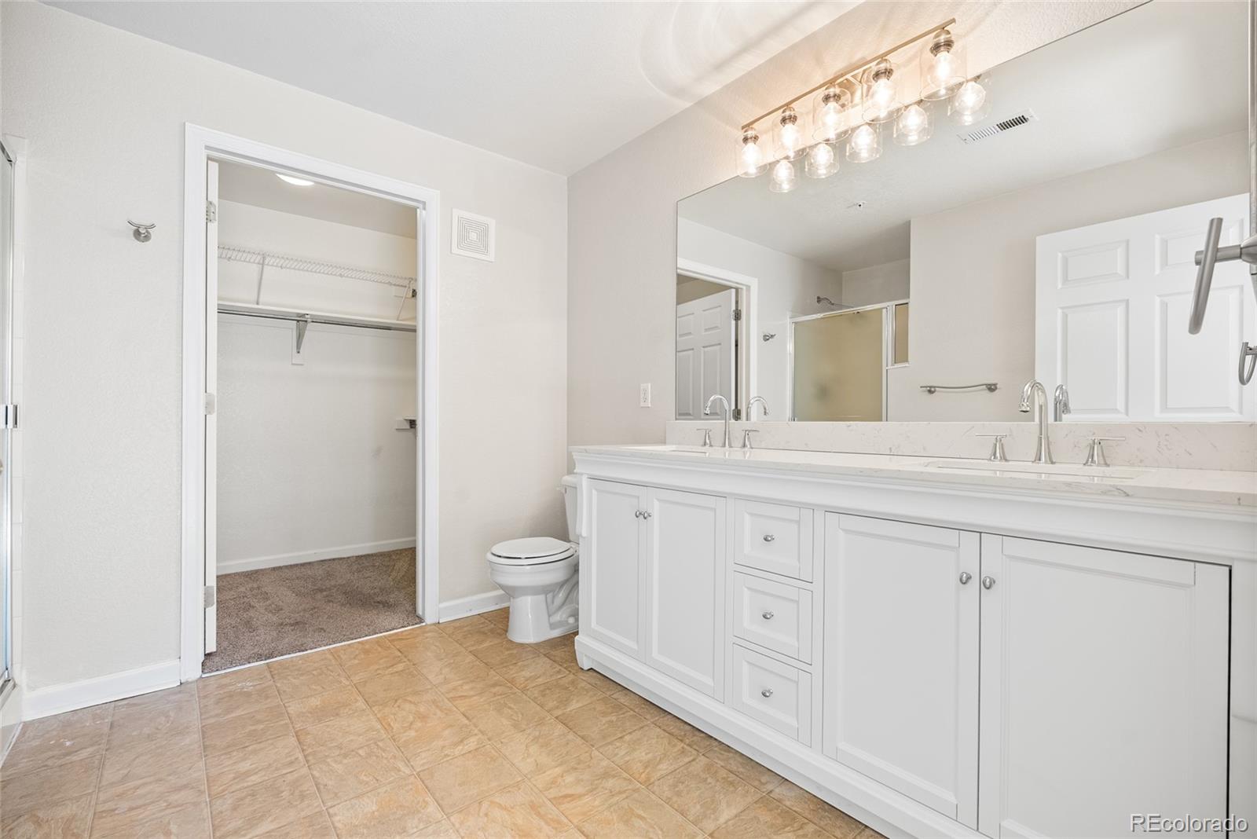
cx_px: 628
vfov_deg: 73.8
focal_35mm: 16
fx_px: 559
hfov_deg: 96.7
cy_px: 420
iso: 200
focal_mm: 16
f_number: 8
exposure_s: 1/3
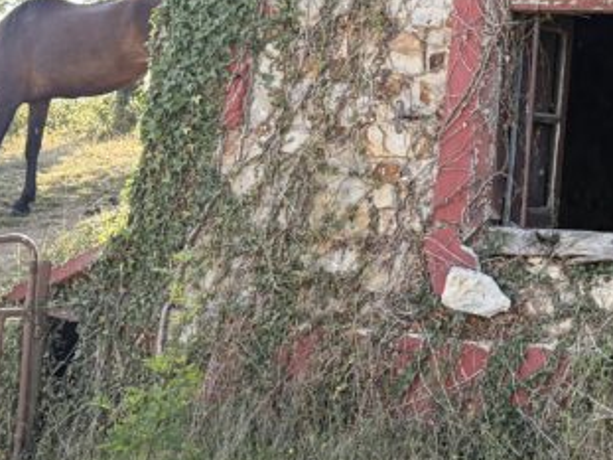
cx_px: 698
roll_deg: -3.2
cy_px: -182
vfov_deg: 17.2
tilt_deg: +14.5
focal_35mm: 79
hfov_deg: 23.0
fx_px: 1398
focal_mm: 6.76
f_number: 1.78
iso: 100
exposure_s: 1/547
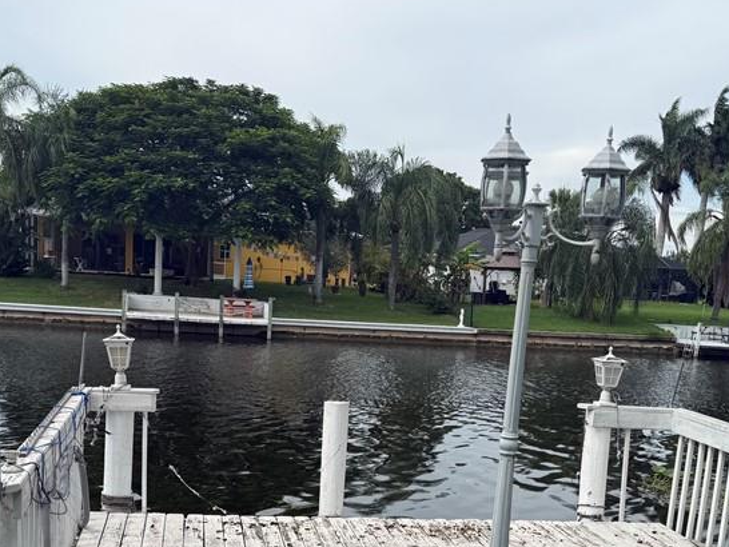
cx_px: 338
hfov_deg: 42.0
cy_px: 434
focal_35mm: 45
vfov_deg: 31.4
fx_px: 948
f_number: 1.78
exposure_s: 1/3759
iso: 80
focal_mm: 6.76
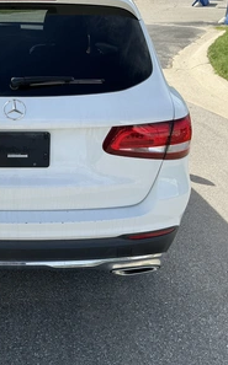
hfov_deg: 29.8
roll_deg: +0.4
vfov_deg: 49.3
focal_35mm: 40
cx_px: 1
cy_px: 182
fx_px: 399
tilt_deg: -26.0
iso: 25
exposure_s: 1/1195
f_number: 1.8
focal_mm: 3
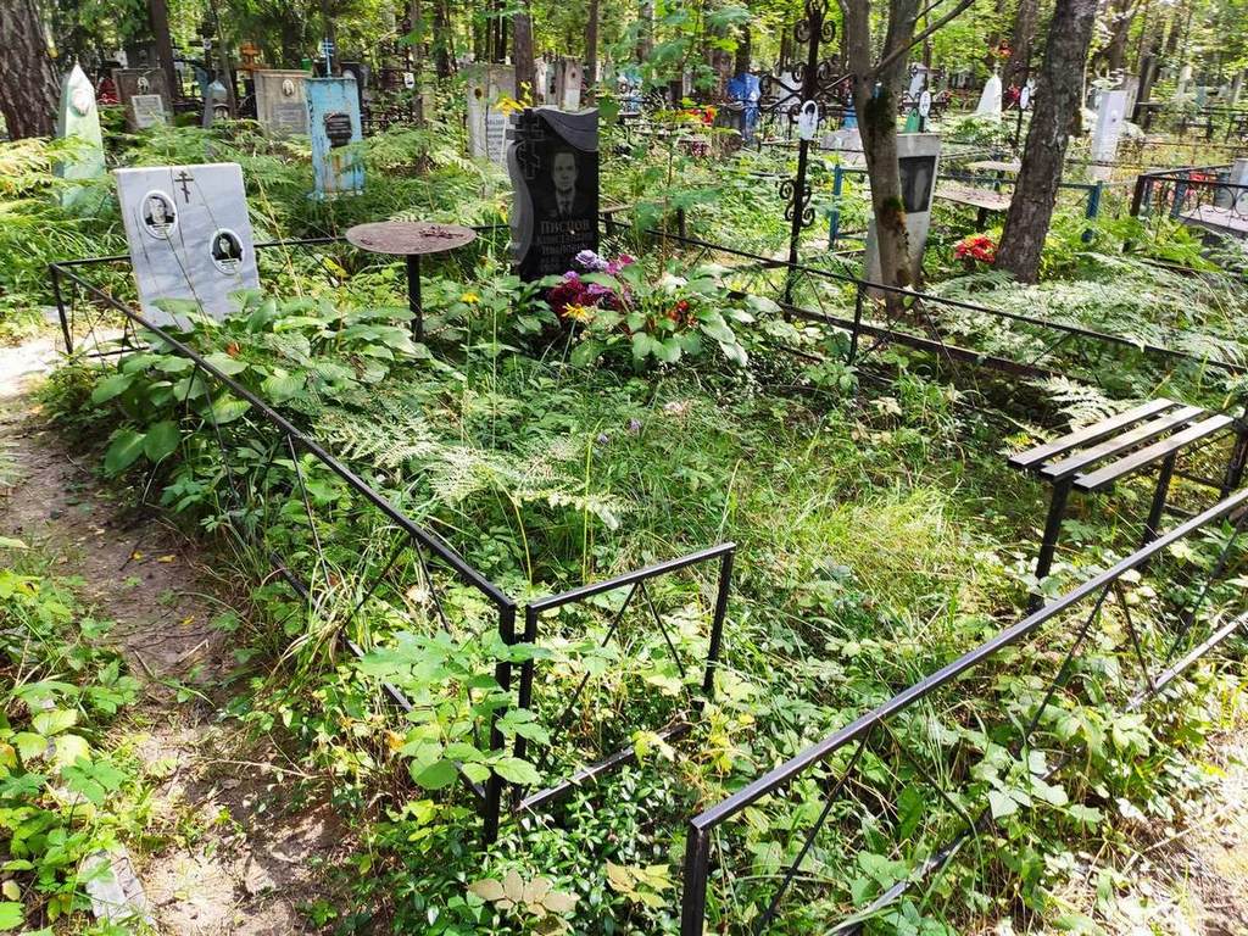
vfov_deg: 53.1
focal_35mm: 26
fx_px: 937
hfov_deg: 67.3
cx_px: 624
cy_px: 468
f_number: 1.75
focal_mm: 4.77
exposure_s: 1/100
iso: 126
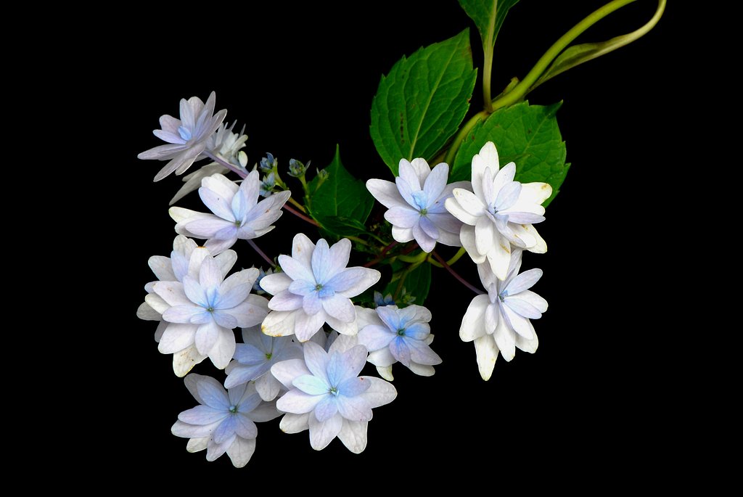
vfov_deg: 8.7
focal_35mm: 158
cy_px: 248
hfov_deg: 13.0
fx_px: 3254
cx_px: 372
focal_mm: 105
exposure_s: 1/8
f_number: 22
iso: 200
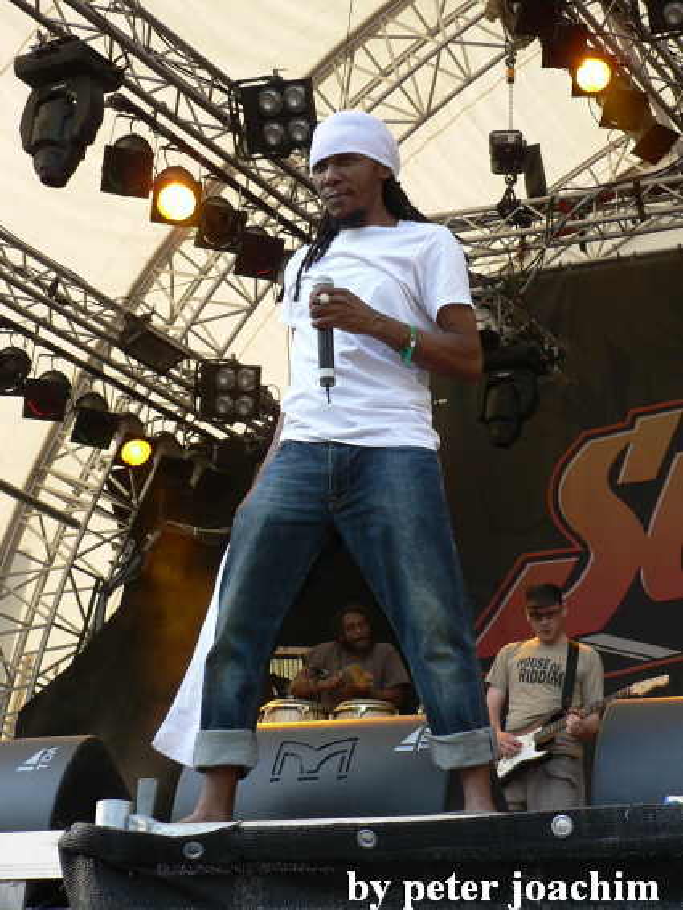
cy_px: 455
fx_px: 1761
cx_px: 342
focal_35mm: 67
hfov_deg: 21.9
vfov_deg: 29.0
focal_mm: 11.4
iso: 64
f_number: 3.6
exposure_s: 1/100
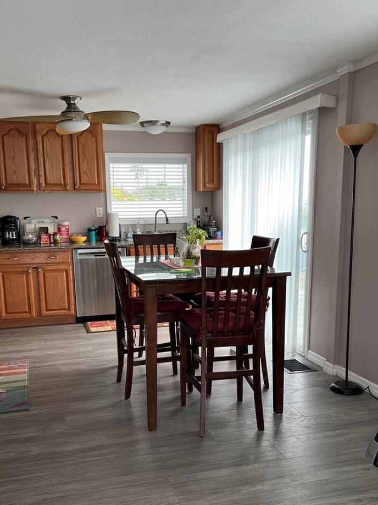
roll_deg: +1.8
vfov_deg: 53.5
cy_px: 309
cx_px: 175
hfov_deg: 41.7
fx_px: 495
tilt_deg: -12.4
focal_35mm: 34
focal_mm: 5.7
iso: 40
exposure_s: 1/212
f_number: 1.5
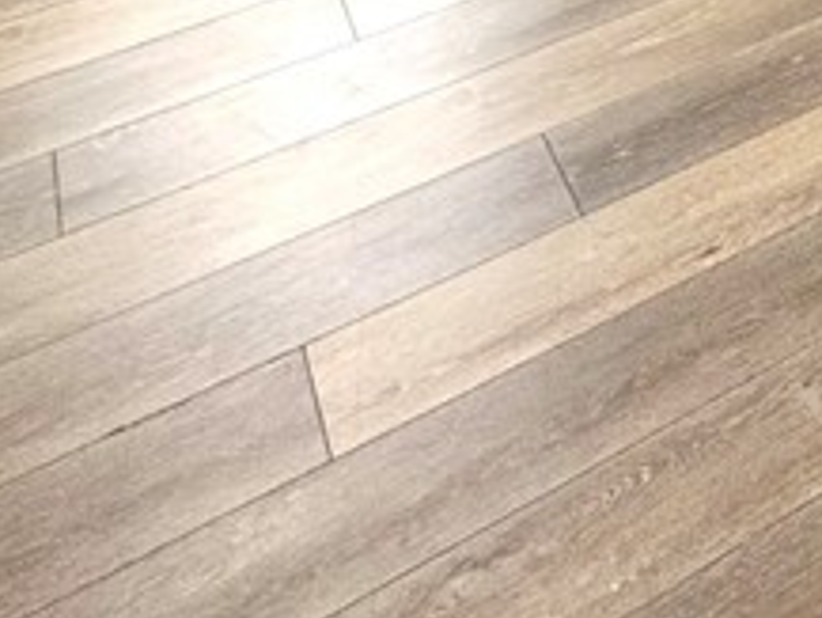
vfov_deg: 16.5
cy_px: -645
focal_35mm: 66
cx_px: 1750
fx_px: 1568
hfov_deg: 17.5
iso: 50
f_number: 2.2
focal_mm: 2.22
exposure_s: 1/120
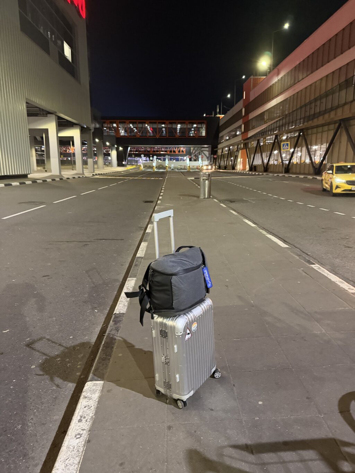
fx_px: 328
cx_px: 178
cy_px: 236
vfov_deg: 71.6
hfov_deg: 56.8
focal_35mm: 24
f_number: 1.78
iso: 1000
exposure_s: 1/33
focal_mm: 6.76
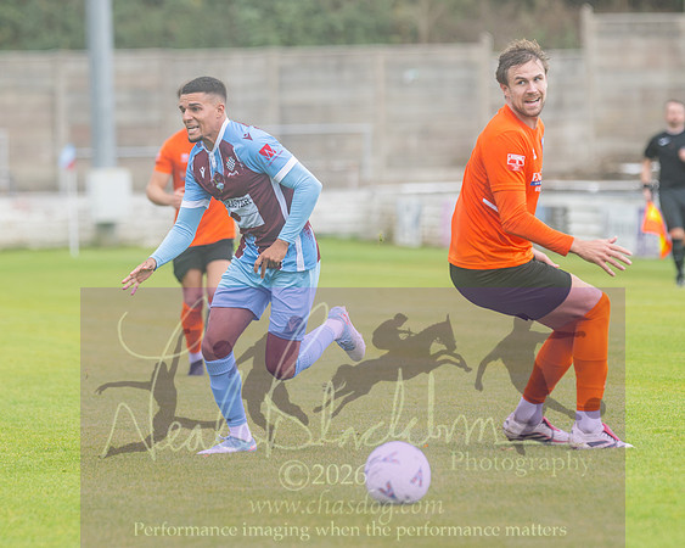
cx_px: 311
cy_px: 278
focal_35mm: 338
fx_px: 6844
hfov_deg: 5.7
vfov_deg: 4.6
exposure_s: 1/1250
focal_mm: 195
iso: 500
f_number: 2.8
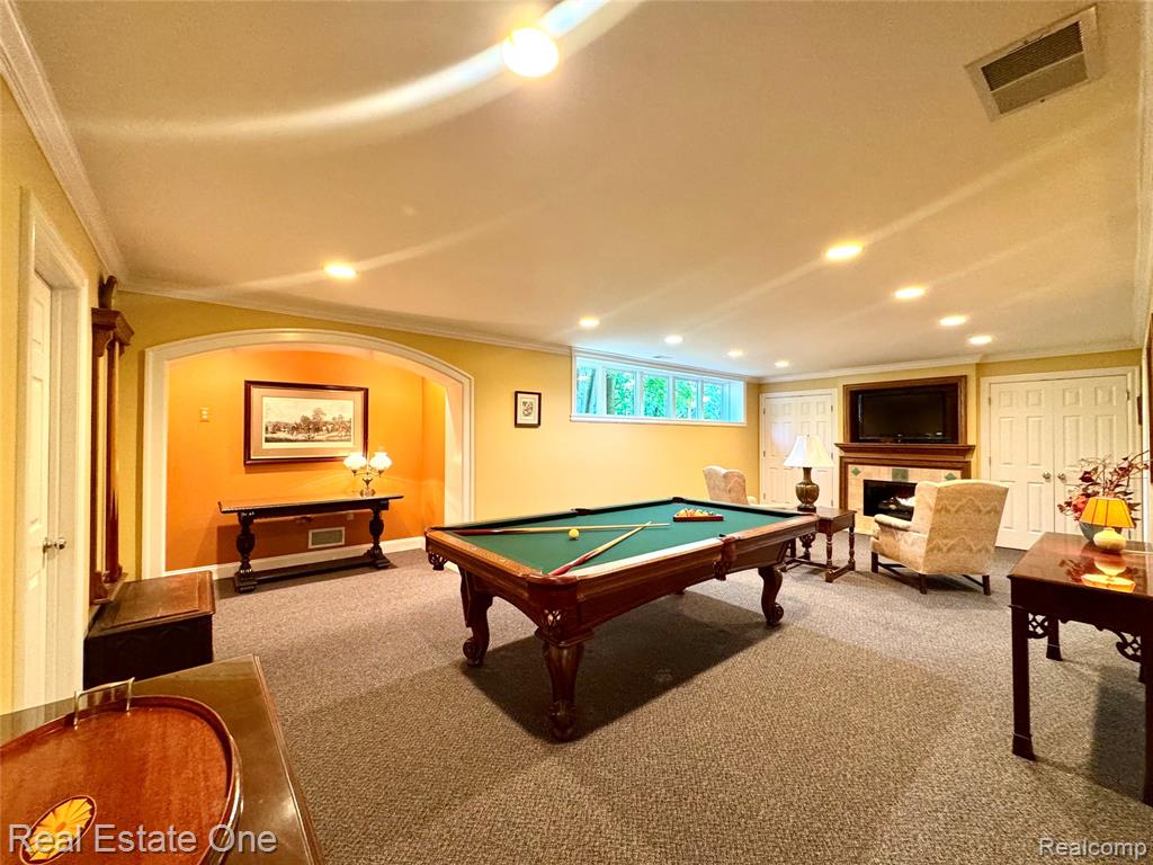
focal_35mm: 14
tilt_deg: +0.6
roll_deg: -0.5
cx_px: 576
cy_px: 432
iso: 500
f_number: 2.2
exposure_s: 1/60
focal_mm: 2.22
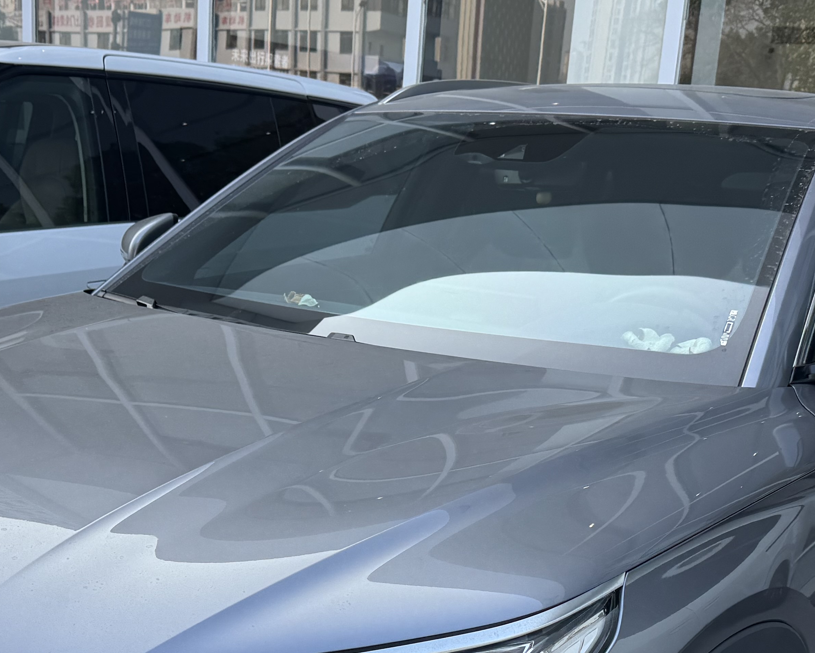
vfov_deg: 26.1
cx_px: 342
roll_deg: -2.4
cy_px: 608
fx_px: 1351
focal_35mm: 56
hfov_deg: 33.5
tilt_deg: -14.5
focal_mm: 6.76
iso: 80
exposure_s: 1/966
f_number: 1.78
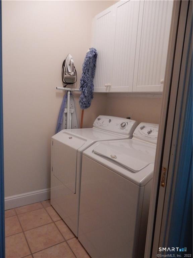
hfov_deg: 54.9
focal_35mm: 25
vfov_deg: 69.4
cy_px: 129
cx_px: 96
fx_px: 186
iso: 400
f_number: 3.7
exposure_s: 1/13
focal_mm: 4.5
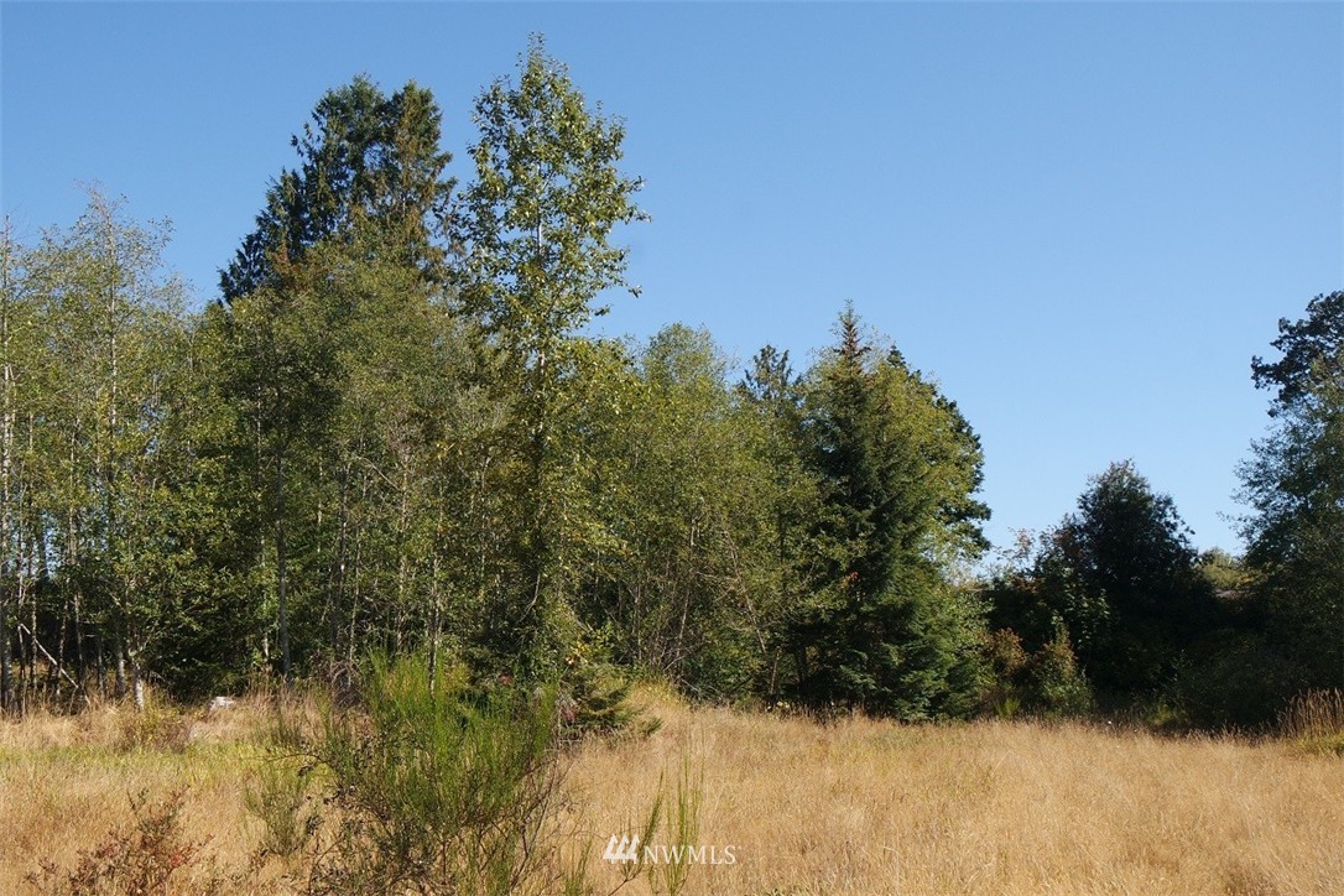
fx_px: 1493
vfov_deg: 33.4
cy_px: 448
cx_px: 672
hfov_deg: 48.5
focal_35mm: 40
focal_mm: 15
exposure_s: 1/200
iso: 160
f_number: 7.1
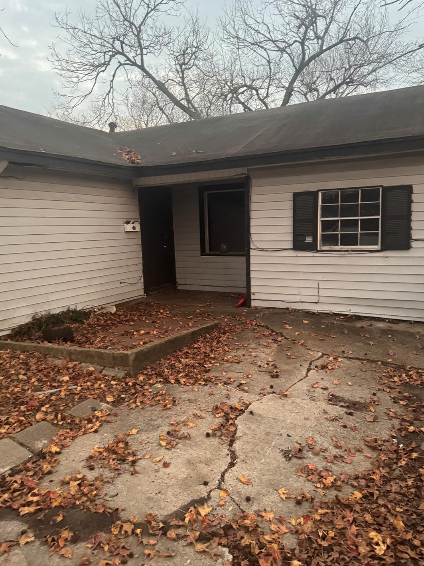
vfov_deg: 67.3
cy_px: 286
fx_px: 425
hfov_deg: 53.0
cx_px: 209
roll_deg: +1.0
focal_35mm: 26
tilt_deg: -8.8
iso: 500
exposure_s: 1/60
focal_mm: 6.76
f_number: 1.78
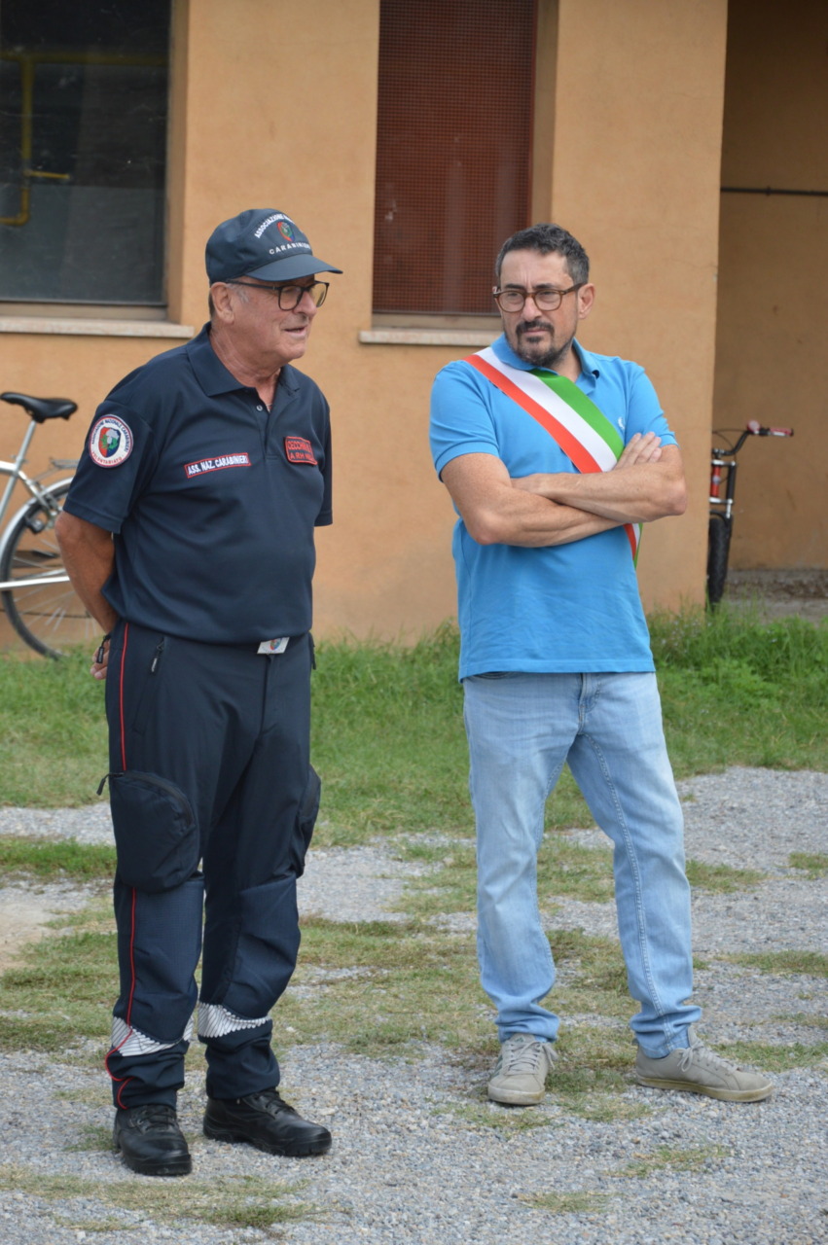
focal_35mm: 128
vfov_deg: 16.1
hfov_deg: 10.7
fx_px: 4407
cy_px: 622
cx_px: 414
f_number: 5.6
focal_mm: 85
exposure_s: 1/500
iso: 400
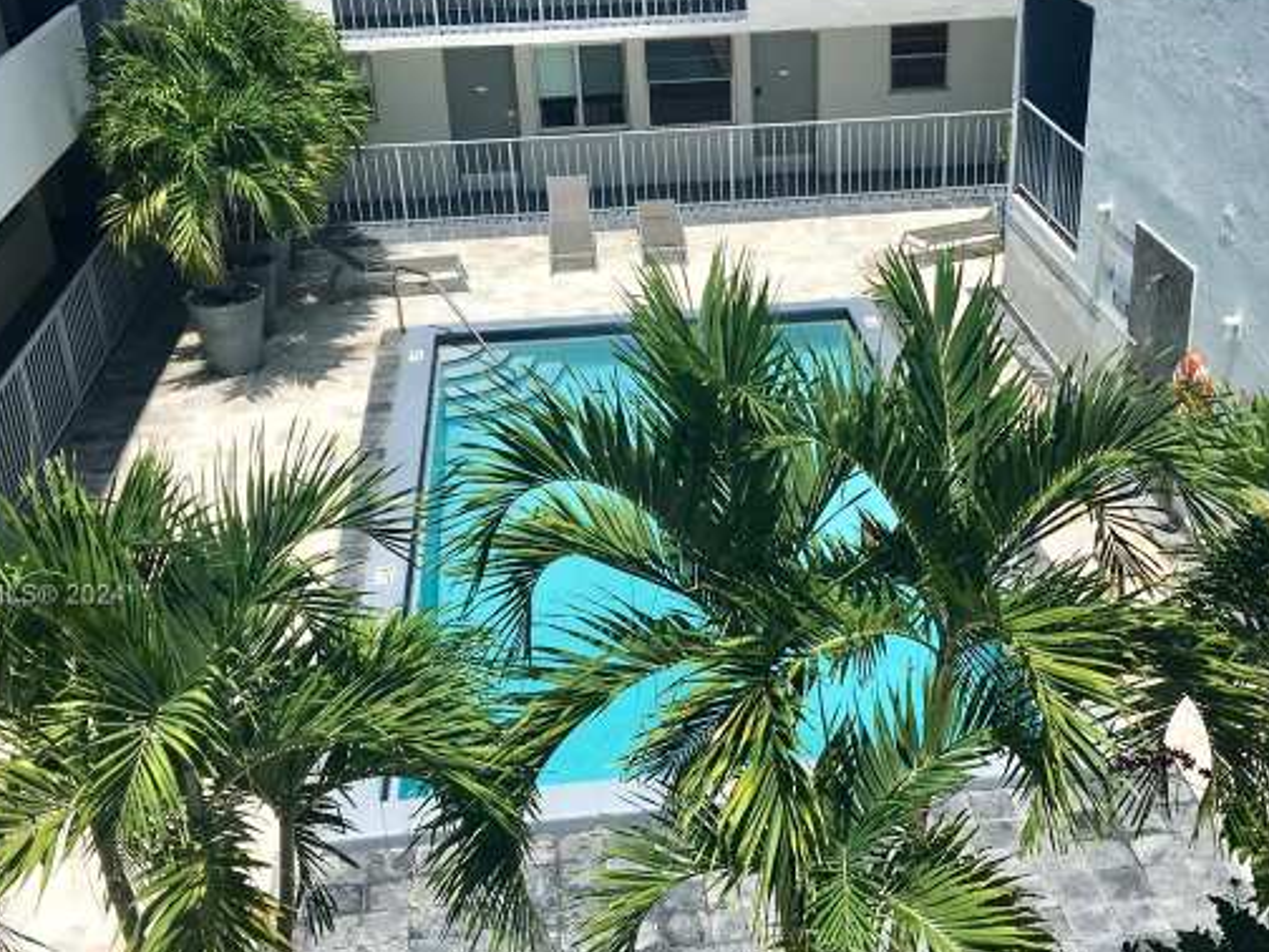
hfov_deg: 41.1
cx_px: 730
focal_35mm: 46
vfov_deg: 31.4
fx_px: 1686
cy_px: 597
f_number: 2.2
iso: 25
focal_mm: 4.15
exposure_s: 1/1876
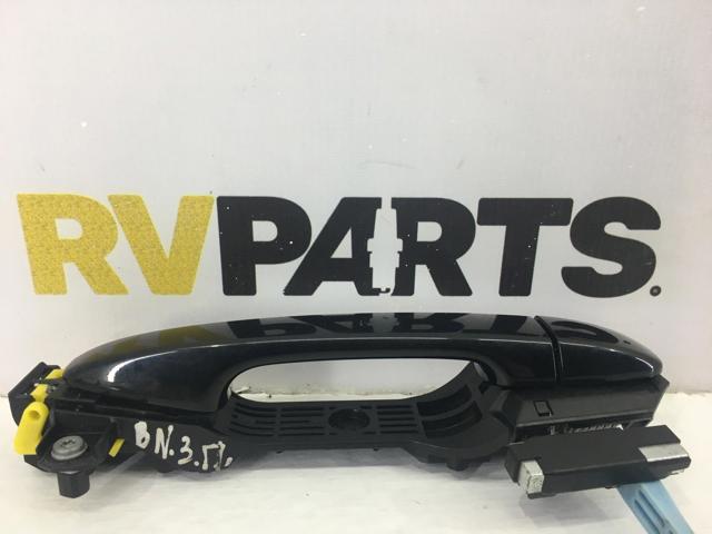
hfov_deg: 61.7
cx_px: 356
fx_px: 596
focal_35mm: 29
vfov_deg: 48.2
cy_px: 267
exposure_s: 1/33
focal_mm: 4.15
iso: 25
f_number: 2.2
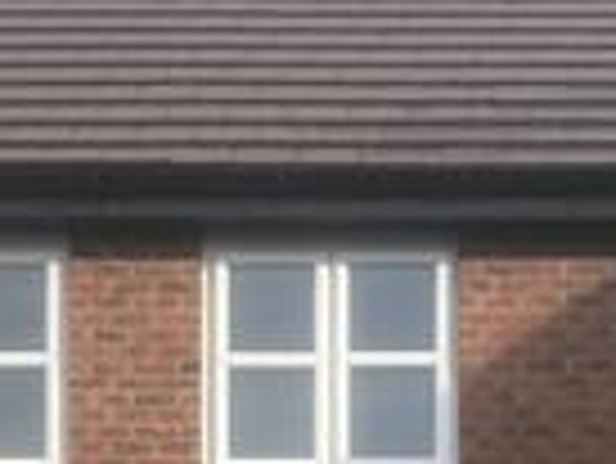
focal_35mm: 131
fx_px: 2333
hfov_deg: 15.0
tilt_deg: +5.4
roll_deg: -0.3
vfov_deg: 10.9
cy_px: 721
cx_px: 171
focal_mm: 3.99
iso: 20
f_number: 1.8
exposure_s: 1/939
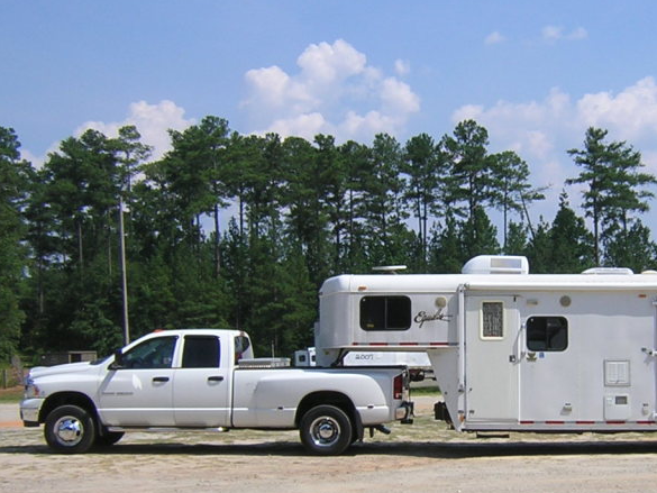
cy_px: 292
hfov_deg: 30.3
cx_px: 482
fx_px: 1196
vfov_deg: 23.3
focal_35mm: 63
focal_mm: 4.7
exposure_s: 1/513
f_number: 5.2
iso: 100
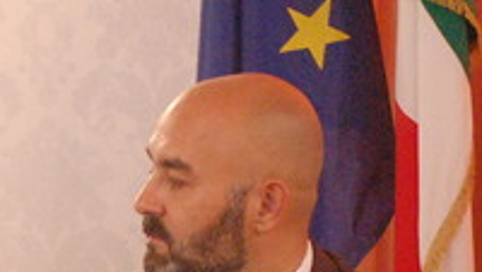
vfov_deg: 4.5
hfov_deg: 7.9
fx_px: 3450
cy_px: 404
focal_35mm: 270
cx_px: -84
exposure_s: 1/40
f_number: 4
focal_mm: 55
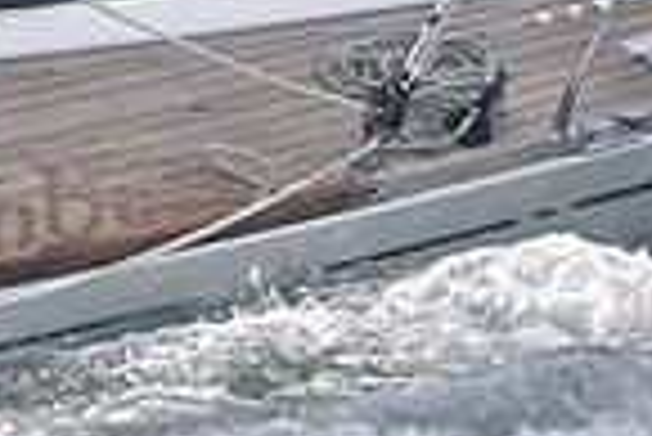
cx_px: -477
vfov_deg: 2.5
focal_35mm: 540
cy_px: -420
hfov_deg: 3.8
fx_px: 9790
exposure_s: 1/800
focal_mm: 135
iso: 320
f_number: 4.5
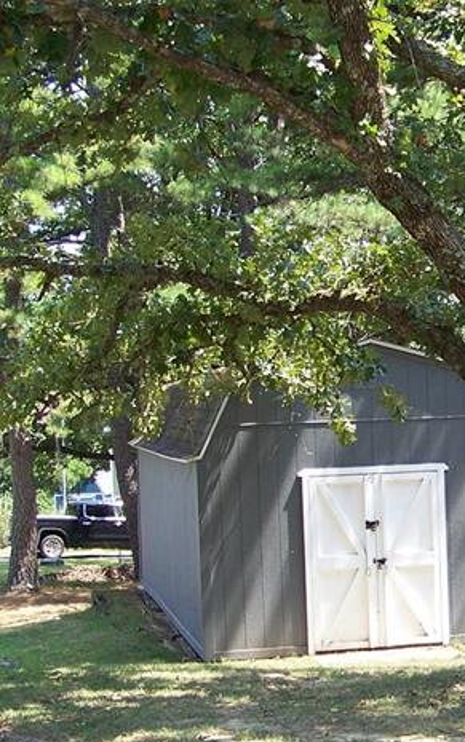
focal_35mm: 84
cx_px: 435
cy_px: 460
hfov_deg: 15.4
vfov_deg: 24.6
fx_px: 1702
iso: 64
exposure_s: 1/160
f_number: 2.8
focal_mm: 5.85
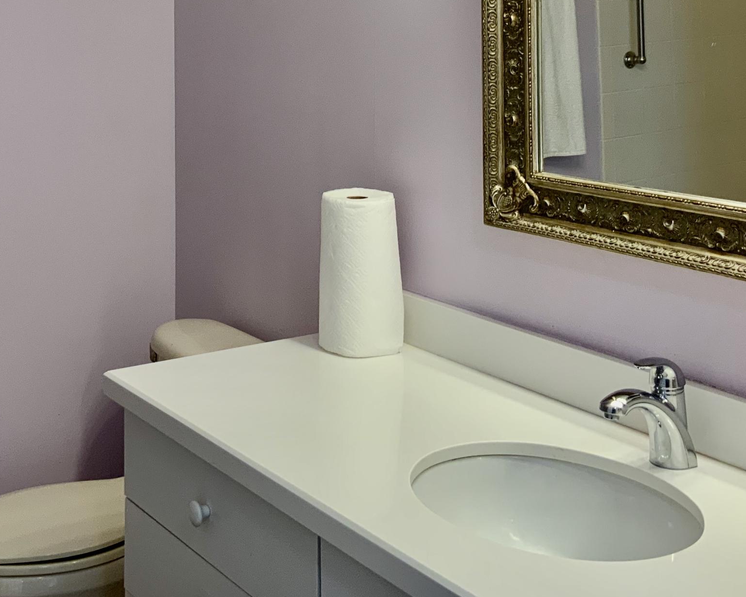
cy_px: 75
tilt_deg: -1.4
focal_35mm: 55
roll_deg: +0.3
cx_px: 316
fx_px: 1214
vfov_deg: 26.8
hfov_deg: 34.1
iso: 40
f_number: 1.8
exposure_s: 1/60
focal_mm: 3
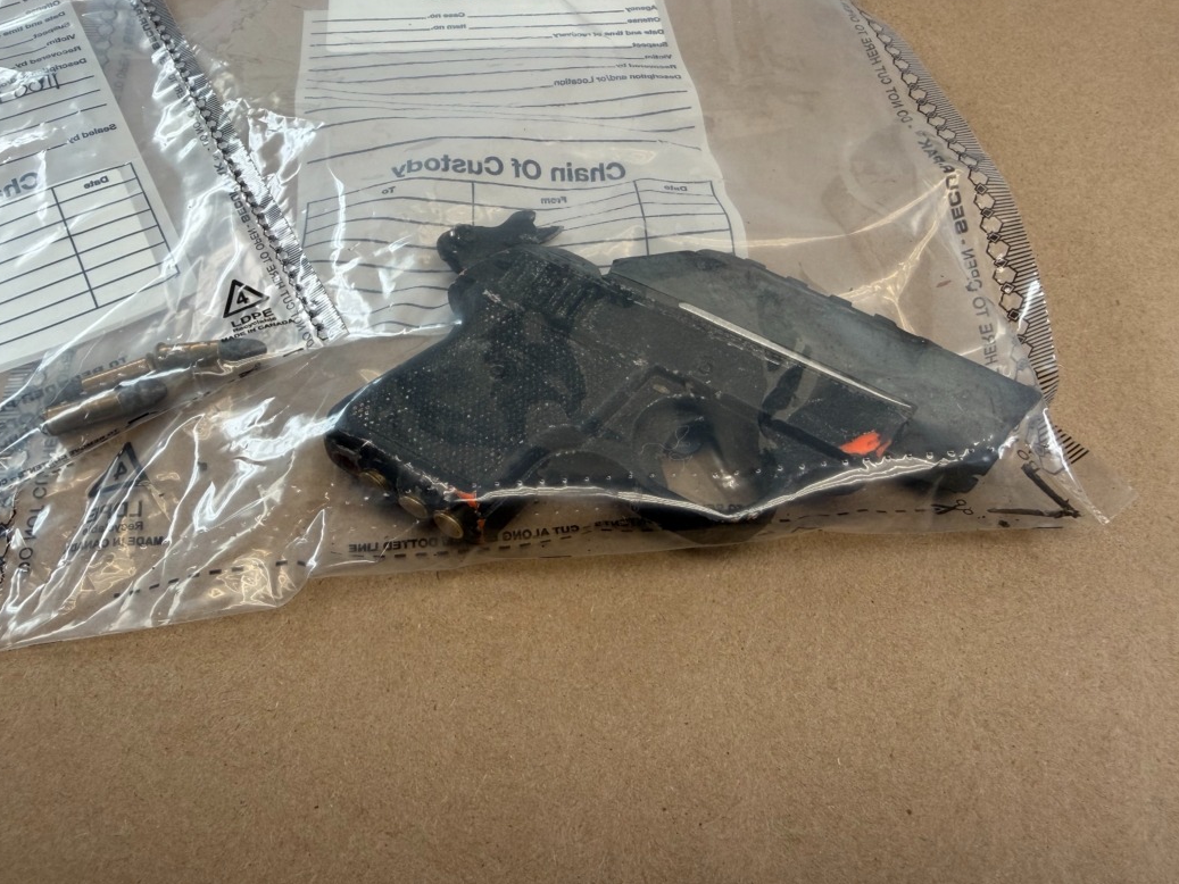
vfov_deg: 54.9
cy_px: 430
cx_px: 581
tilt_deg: -57.1
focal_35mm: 25
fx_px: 852
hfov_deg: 69.4
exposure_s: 1/120
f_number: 2.2
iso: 100
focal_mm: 2.22
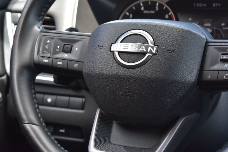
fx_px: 621
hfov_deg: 20.8
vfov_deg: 13.9
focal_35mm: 98
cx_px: 134
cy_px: 61
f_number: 8
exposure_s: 1/60
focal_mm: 52
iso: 400
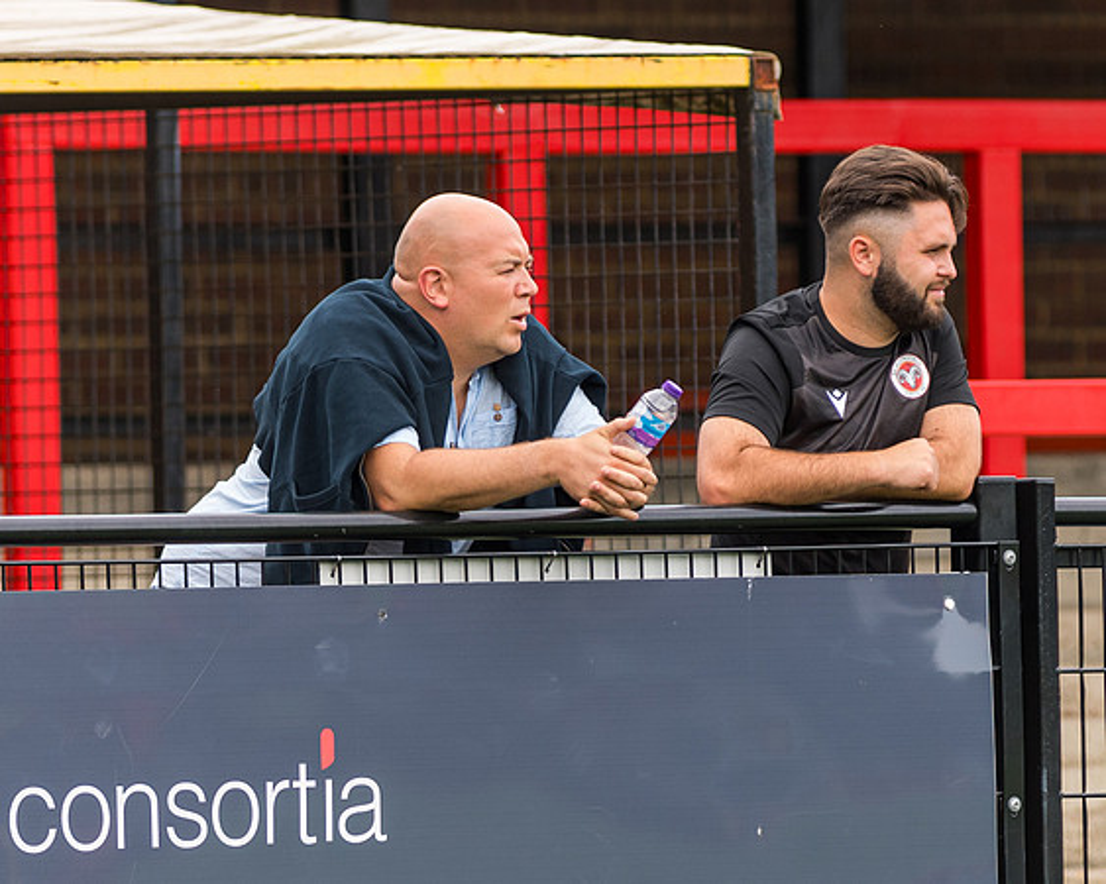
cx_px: 727
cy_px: 588
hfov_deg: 2.9
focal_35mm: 674
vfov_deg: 2.3
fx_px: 22045
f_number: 4
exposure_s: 1/1000
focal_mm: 300
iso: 400
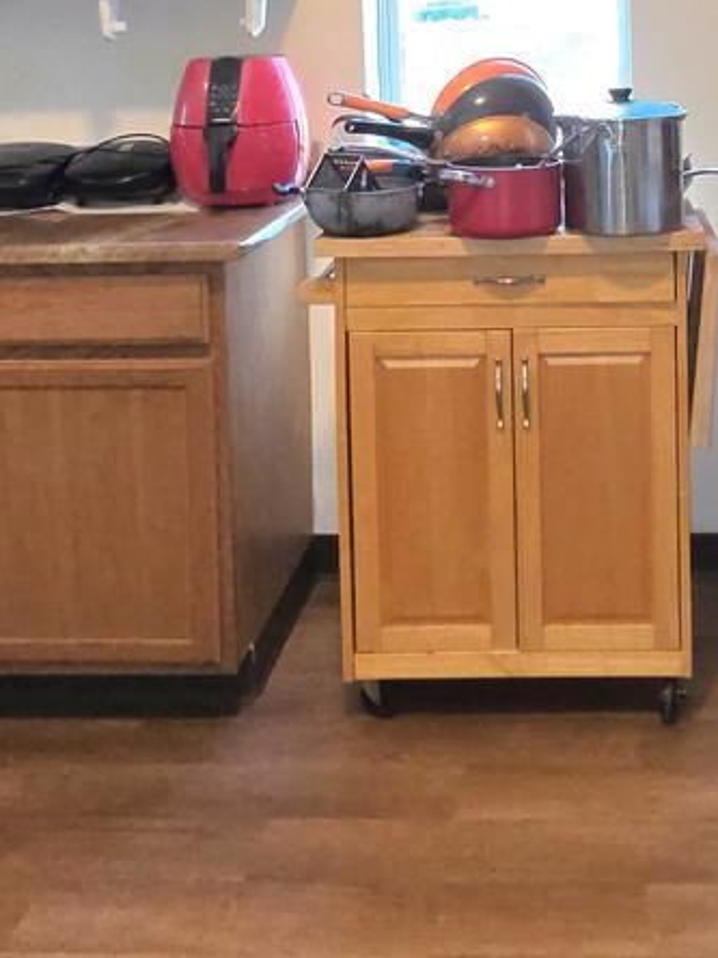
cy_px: 32
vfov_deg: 38.1
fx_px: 1245
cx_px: 548
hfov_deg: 31.5
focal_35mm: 45
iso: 200
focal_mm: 2.2
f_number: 1.9
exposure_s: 1/60.2
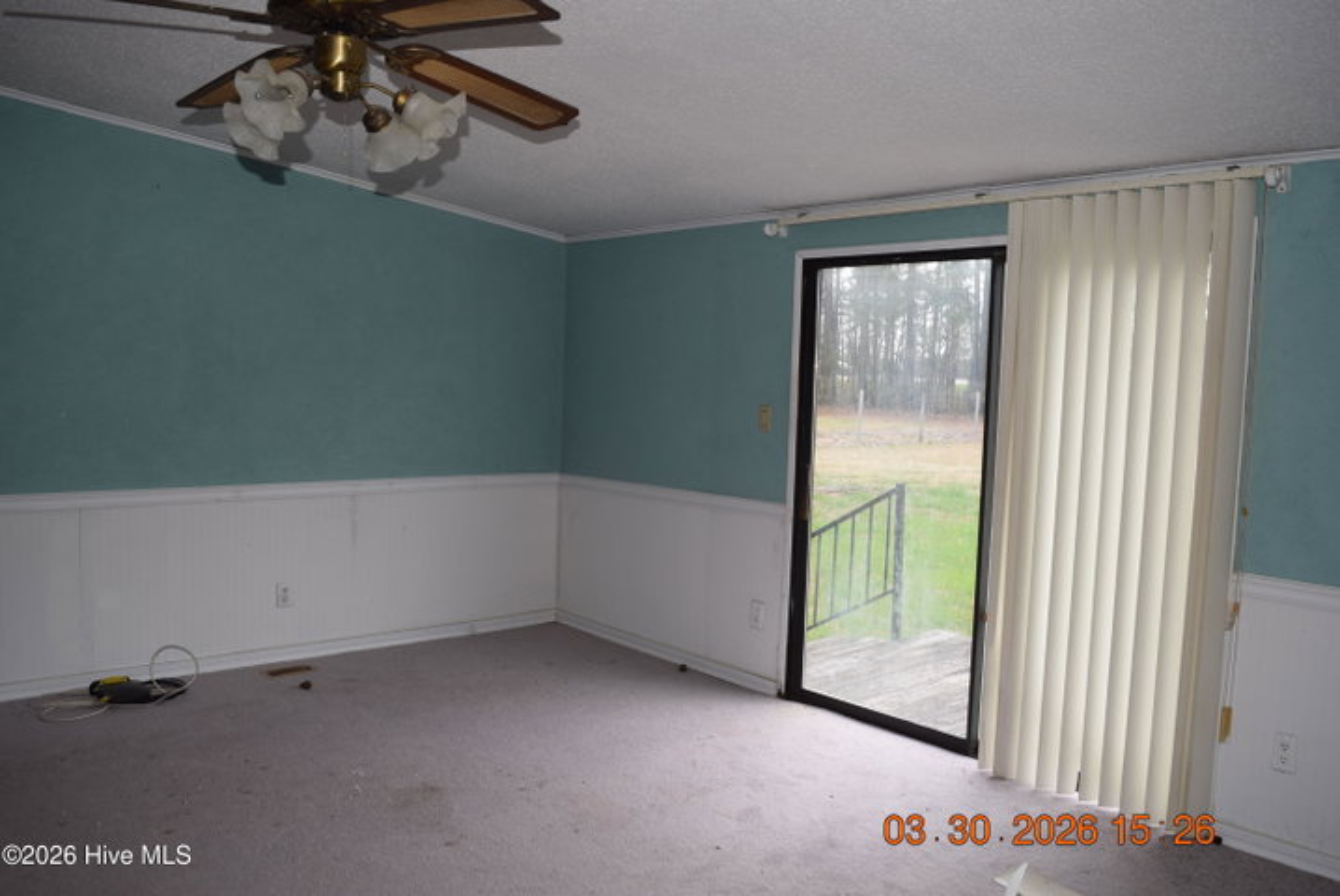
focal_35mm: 27
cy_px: 448
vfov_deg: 48.0
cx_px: 670
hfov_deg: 67.3
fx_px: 1006
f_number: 5.6
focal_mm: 18
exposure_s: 1/125
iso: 140
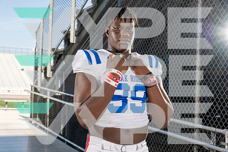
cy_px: 76
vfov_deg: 22.6
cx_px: 114
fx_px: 380
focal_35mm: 60
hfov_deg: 33.4
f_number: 8
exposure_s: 1/250
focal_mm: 60
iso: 160
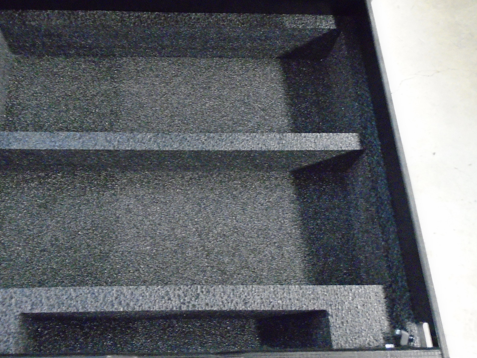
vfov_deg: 41.8
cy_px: 173
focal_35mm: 34
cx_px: 185
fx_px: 469
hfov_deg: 53.5
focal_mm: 4.6
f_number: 3.2
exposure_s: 1/8
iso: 800
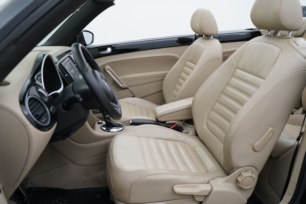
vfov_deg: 45.0
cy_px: 102
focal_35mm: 29
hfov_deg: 63.7
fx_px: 246
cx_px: 153
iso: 3200
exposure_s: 1/160
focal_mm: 29
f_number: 3.5
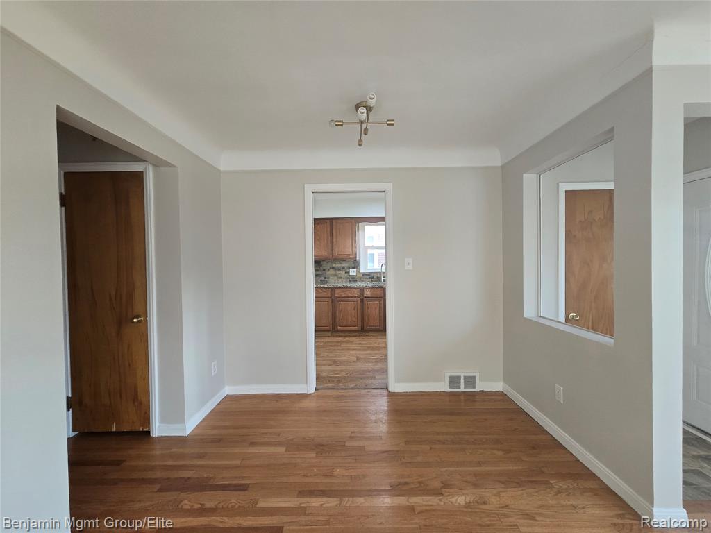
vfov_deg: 89.9
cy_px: 266
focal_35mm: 13
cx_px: 356
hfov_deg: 106.2
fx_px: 267
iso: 160
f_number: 2.2
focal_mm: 2.2
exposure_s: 1/60
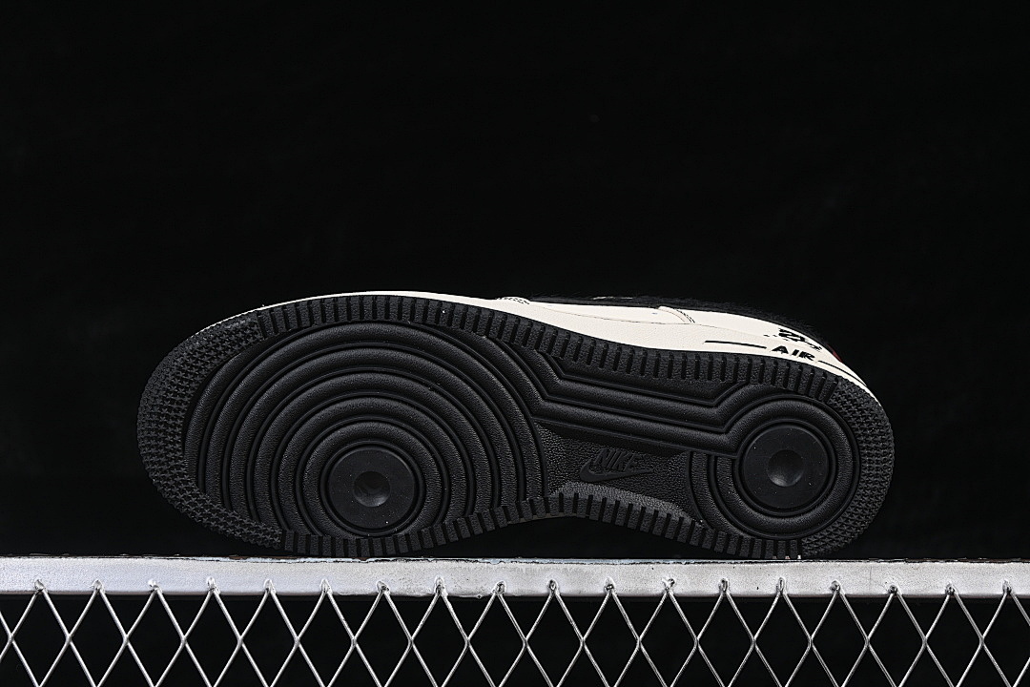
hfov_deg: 27.0
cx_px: 515
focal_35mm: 75
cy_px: 344
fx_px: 2146
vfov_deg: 18.2
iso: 160
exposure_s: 1/60
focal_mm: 50
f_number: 6.3
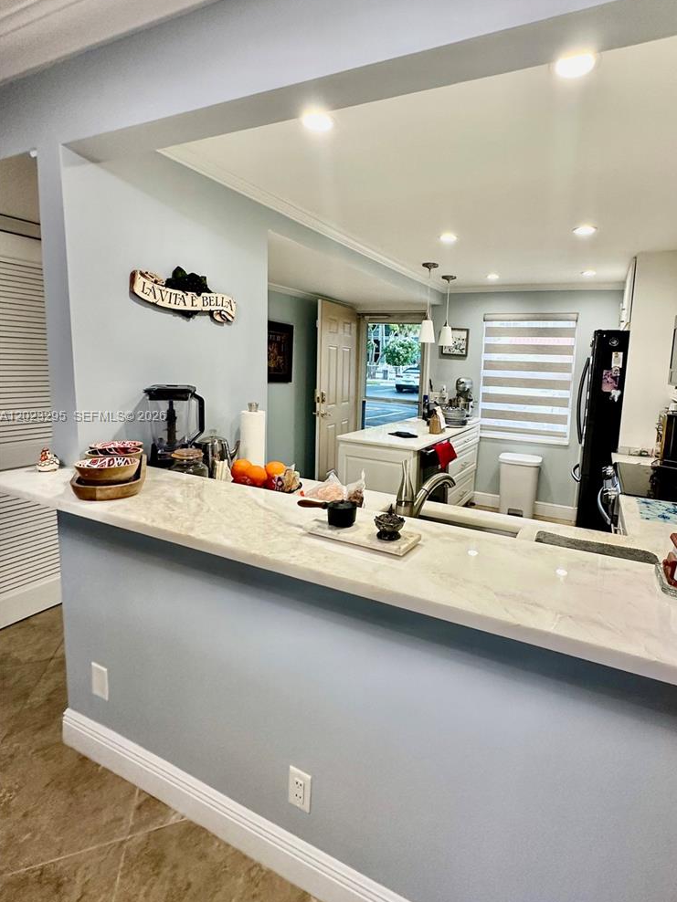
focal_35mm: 17
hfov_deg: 73.9
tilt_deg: -6.2
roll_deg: -2.2
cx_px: 408
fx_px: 443
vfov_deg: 90.9
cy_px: 417
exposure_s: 1/120
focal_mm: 2.22
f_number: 2.2
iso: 200
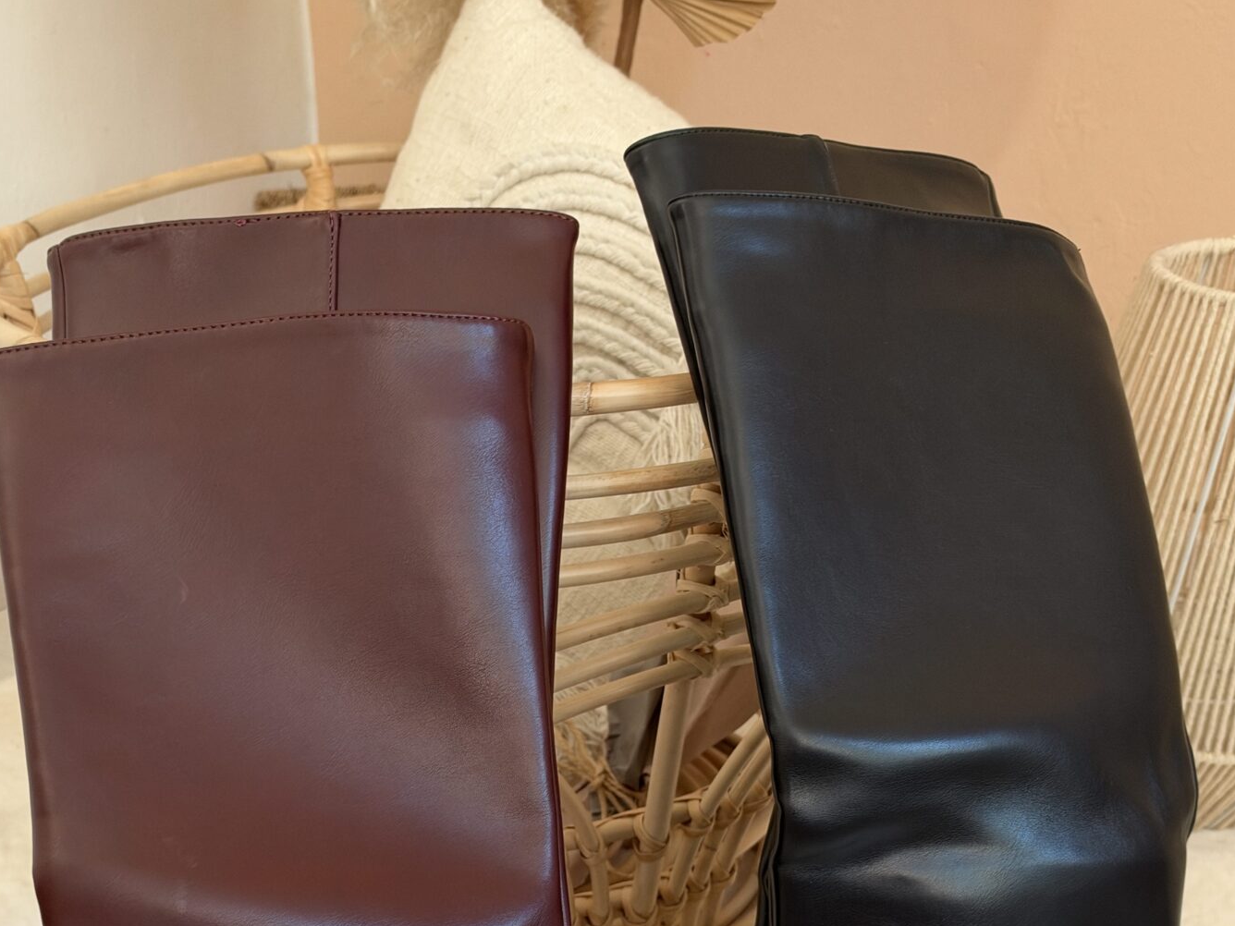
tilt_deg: -33.1
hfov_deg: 41.0
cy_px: 856
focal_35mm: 46
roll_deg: +2.5
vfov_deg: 30.0
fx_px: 1641
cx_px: 483
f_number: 1.8
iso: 400
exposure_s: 1/100
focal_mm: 6.93
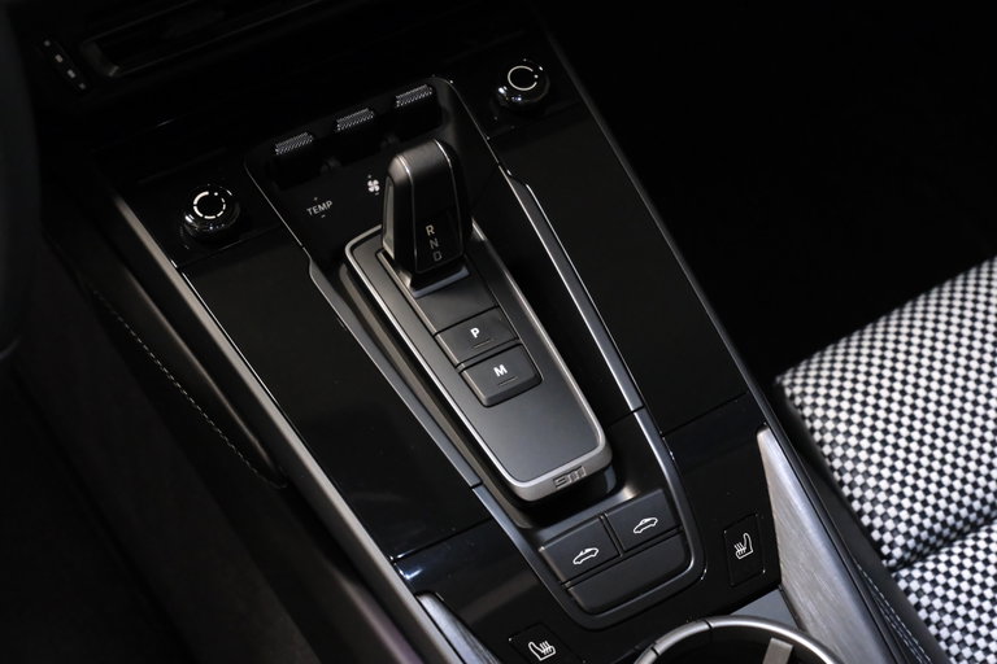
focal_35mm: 75
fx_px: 2077
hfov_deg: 27.0
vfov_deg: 18.2
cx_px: 498
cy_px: 332
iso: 8000
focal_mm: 50
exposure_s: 1/75
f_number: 4.8
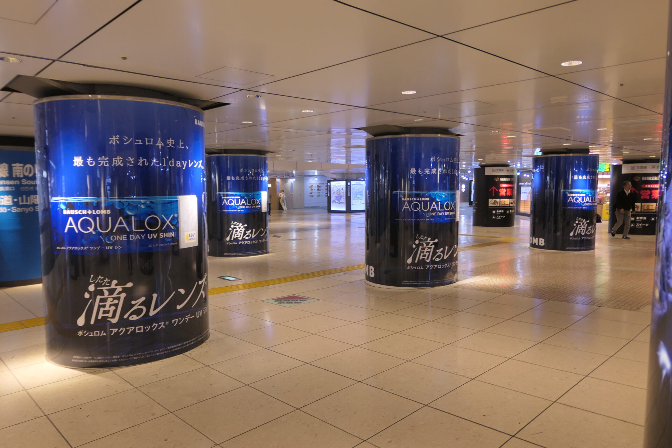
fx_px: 448
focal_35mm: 24
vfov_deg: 53.1
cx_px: 336
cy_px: 224
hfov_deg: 73.7
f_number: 1.8
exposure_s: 1/125
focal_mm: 8.8
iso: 125
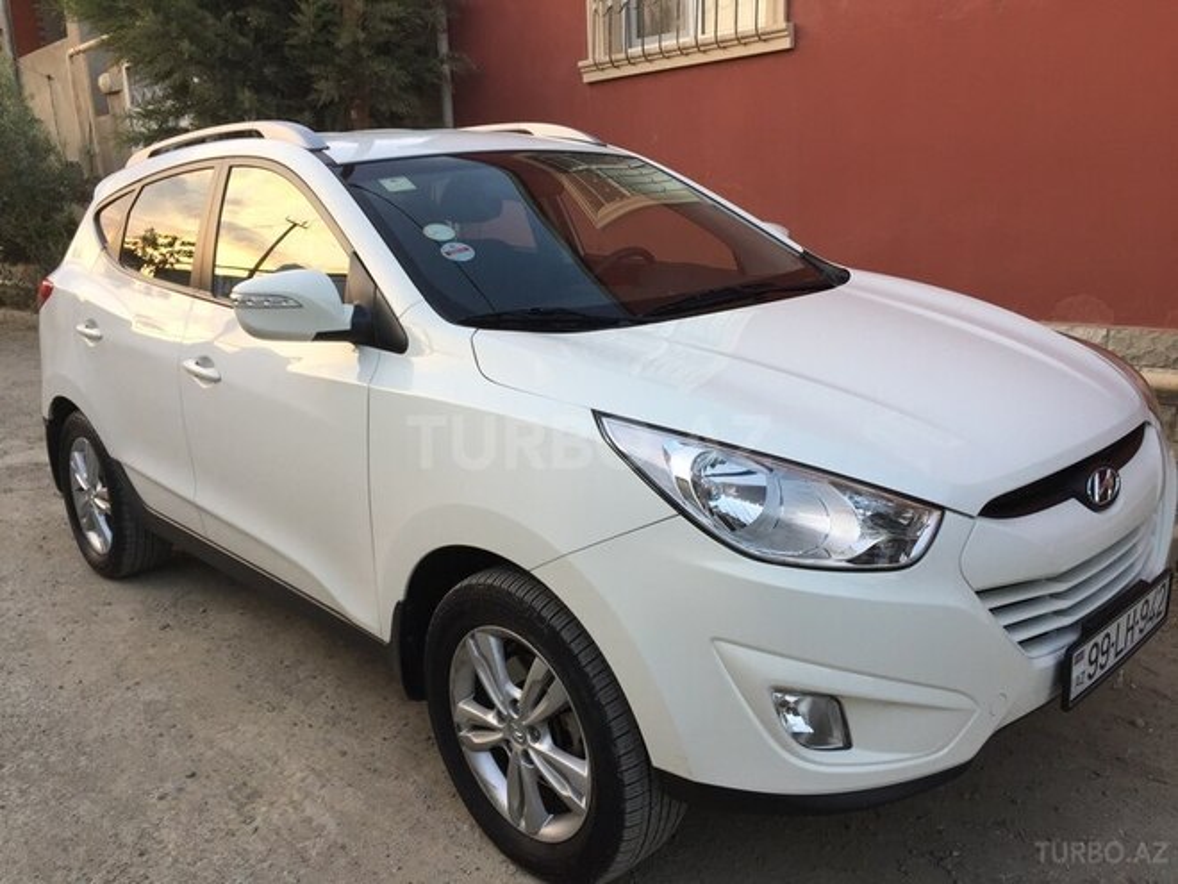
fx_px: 987
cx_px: 589
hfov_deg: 61.7
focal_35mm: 29
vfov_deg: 48.2
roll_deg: +2.0
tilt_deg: -12.6
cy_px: 442
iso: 40
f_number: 2.2
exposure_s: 1/100
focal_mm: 4.15
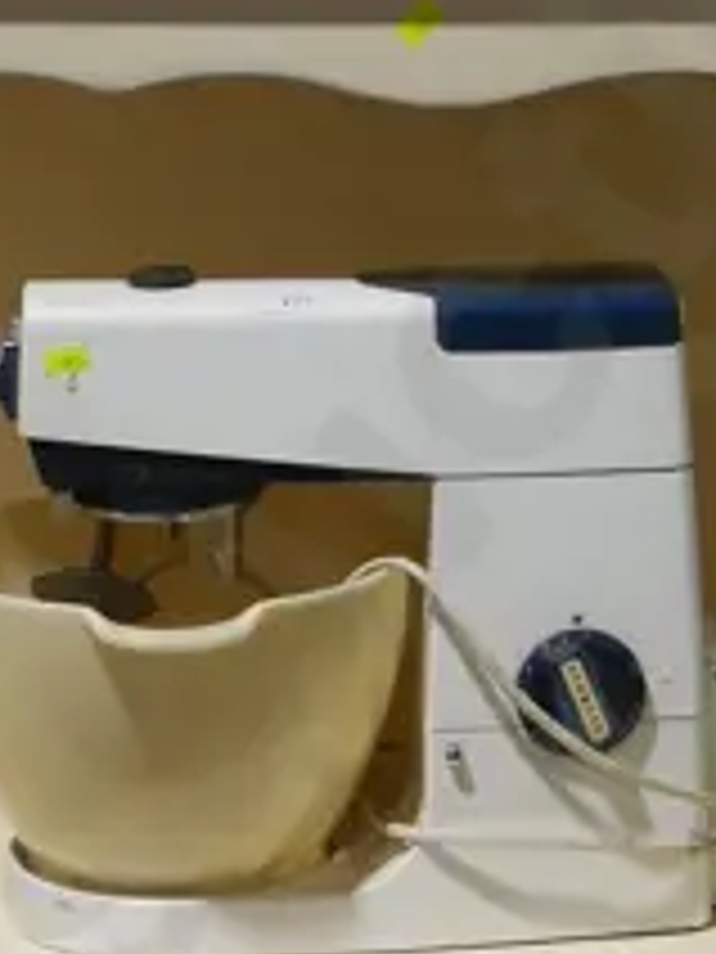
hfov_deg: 11.0
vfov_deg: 14.6
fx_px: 3723
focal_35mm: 135
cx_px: 387
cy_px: 504
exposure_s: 1/100
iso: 200
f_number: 3.5
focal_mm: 14
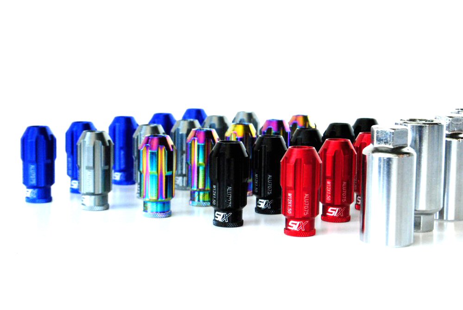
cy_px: 155
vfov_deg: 16.6
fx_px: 1062
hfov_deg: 24.6
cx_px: 232
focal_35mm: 82
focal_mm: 55
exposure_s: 1/100
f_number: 11
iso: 1600
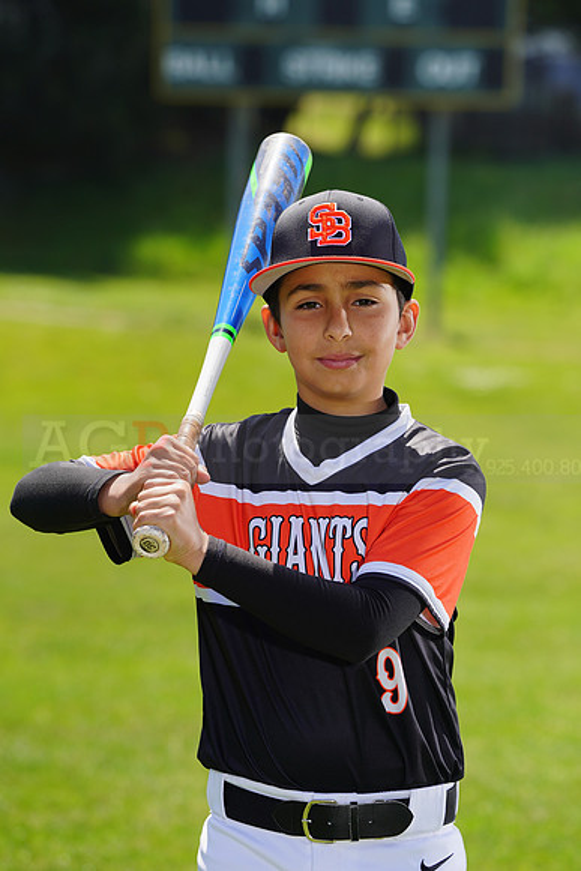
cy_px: 436
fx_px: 5467
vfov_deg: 9.1
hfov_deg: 6.1
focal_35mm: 226
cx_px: 290
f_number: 8
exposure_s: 1/250
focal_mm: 226
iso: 100
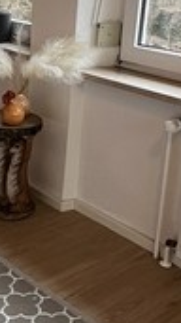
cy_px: 112
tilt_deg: -17.4
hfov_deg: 19.5
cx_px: -18
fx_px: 504
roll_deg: +0.3
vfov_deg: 35.2
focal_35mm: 59
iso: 250
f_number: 1.8
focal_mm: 1.57
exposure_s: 1/100
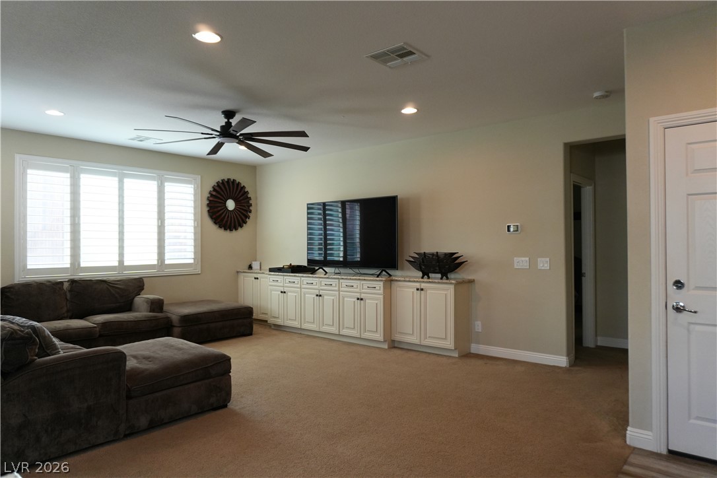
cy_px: 239
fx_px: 478
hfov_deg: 73.7
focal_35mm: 24
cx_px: 358
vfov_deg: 53.1
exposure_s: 1/160
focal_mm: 16
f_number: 4
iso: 1000
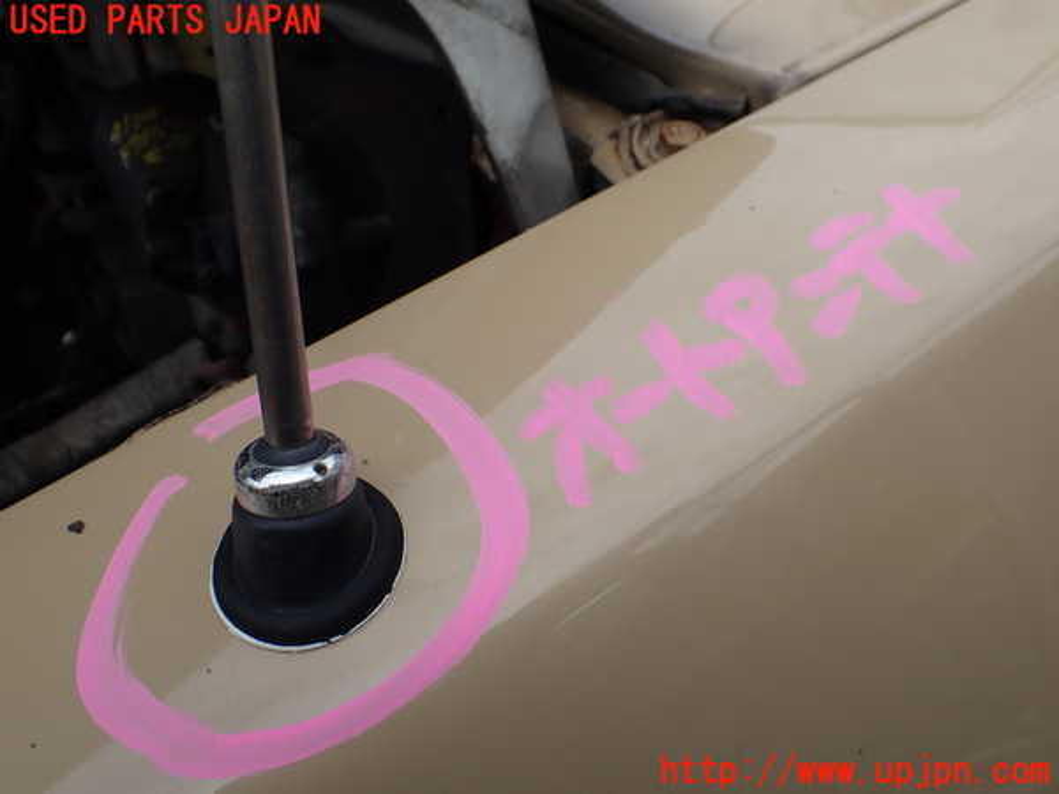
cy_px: 397
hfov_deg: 60.0
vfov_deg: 46.8
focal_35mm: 30
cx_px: 530
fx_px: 918
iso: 100
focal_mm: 5.4
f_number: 3.2
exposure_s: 1/800
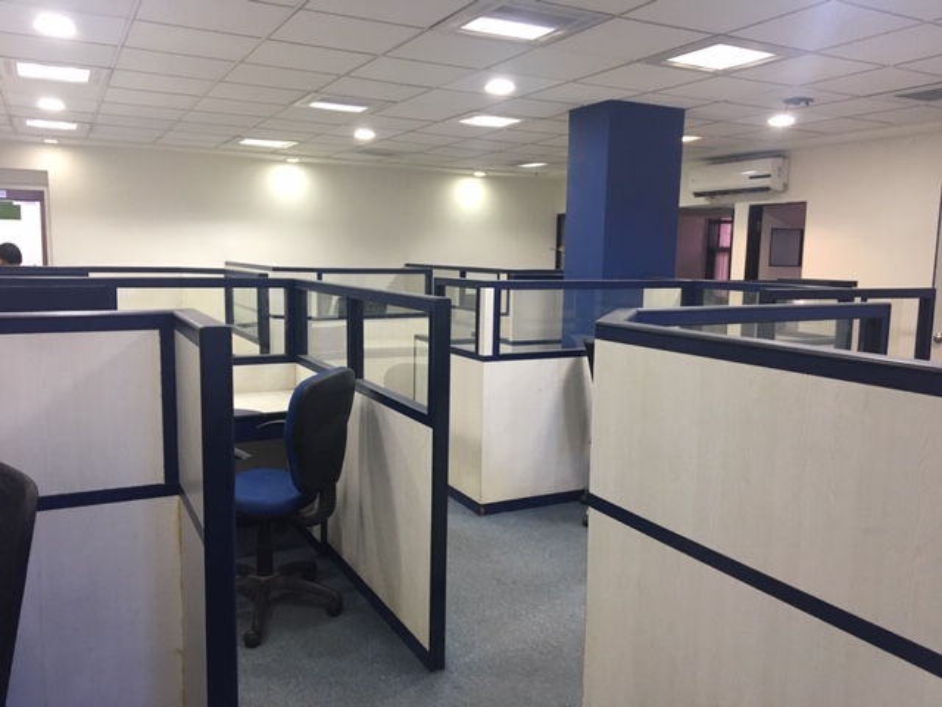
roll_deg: -1.4
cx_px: 471
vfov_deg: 48.2
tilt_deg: -7.0
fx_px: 789
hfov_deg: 61.7
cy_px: 354
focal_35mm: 29
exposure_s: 1/33
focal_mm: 4.15
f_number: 2.2
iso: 160
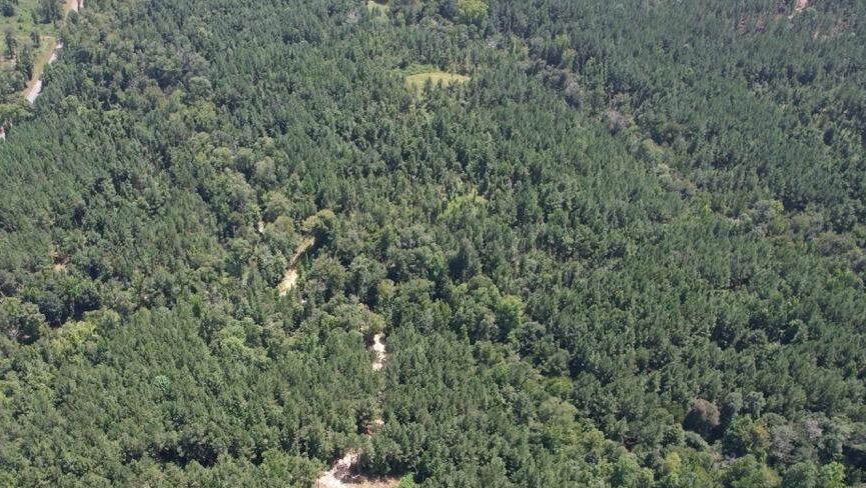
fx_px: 781
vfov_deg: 33.6
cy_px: 394
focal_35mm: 34
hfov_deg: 57.3
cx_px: 322
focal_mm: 8.4
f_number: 2.8
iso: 100
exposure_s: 1/725
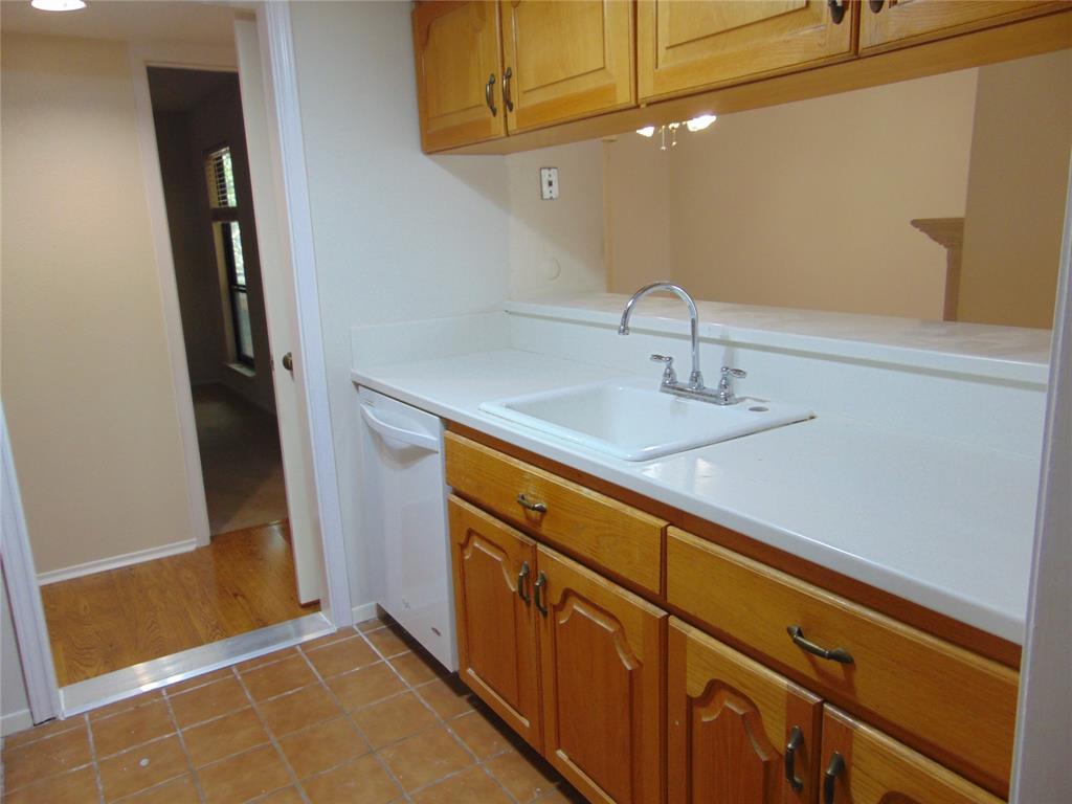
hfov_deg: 69.4
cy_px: 402
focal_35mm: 25
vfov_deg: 54.9
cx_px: 536
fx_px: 774
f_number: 3
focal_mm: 4.5
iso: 160
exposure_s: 1/30
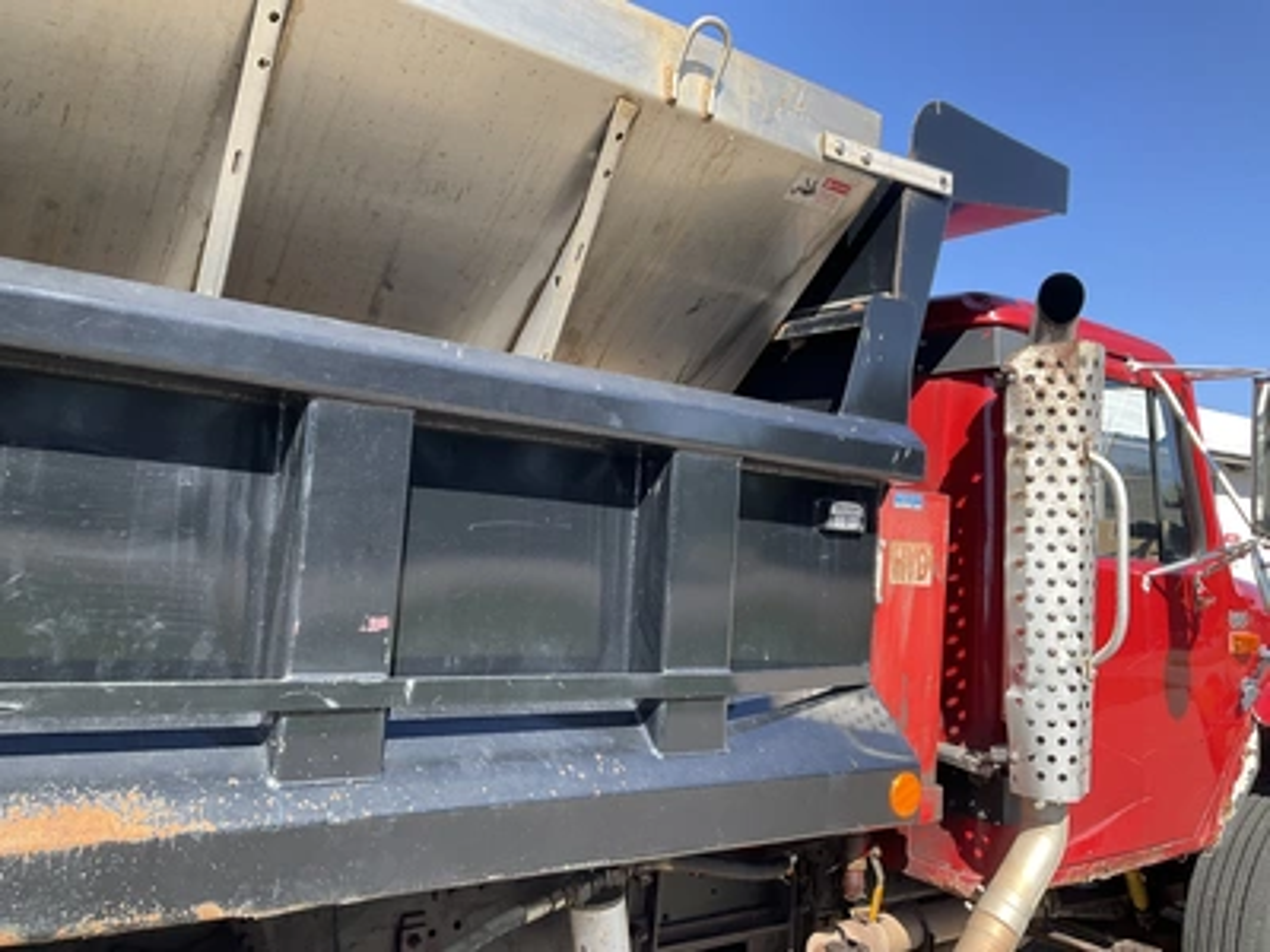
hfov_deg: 61.7
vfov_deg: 48.2
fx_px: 1064
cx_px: 635
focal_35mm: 29
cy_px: 476
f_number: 1.8
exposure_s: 1/403
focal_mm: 3
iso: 25
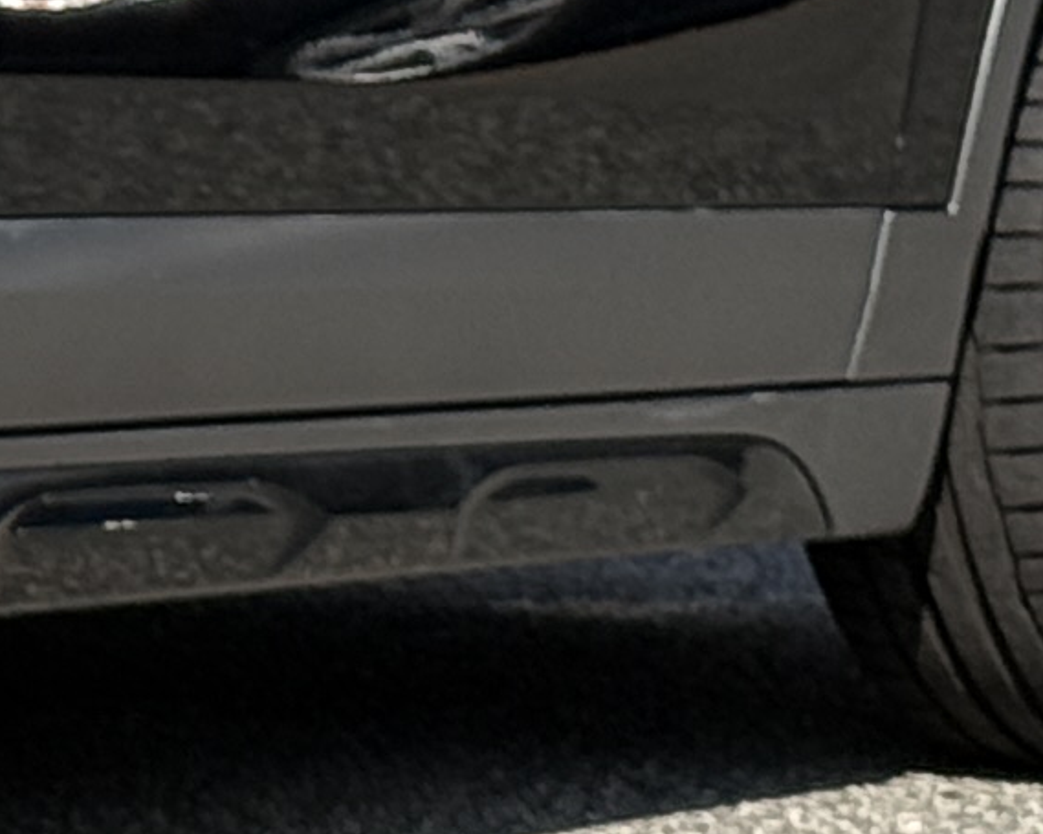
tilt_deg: +1.9
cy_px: -742
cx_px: -1507
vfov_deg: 4.6
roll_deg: -0.7
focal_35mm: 332
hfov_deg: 5.6
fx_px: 10247
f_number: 1.78
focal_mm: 6.76
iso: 80
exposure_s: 1/3891
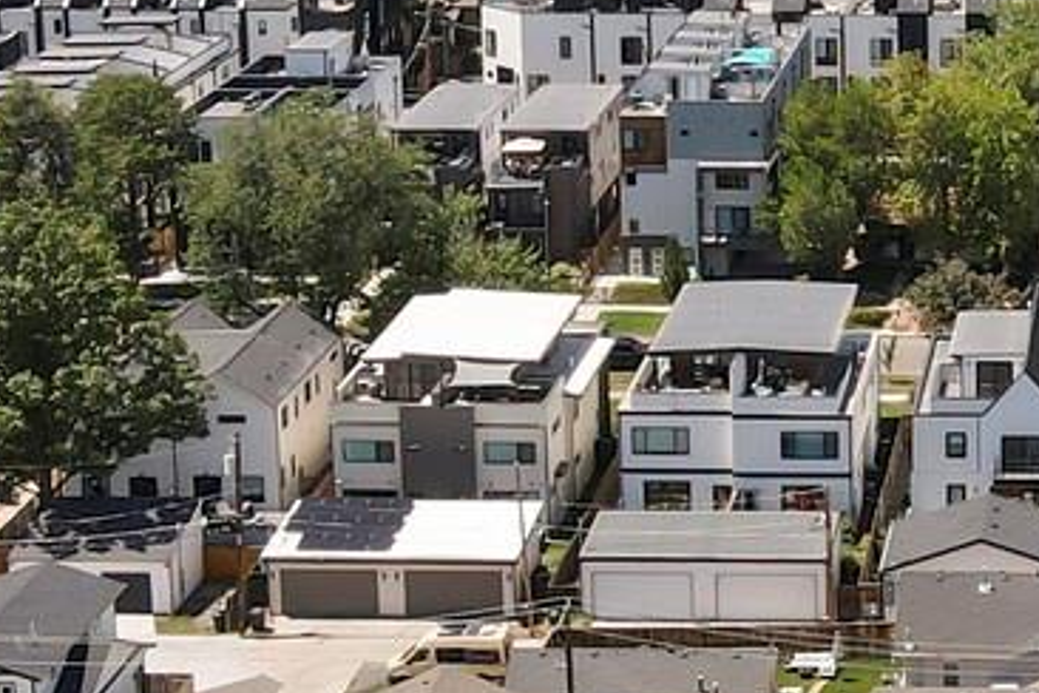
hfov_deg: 18.0
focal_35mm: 109
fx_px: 3146
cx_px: 1187
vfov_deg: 12.5
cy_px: 159
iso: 100
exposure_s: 1/400
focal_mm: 4.5
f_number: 2.8
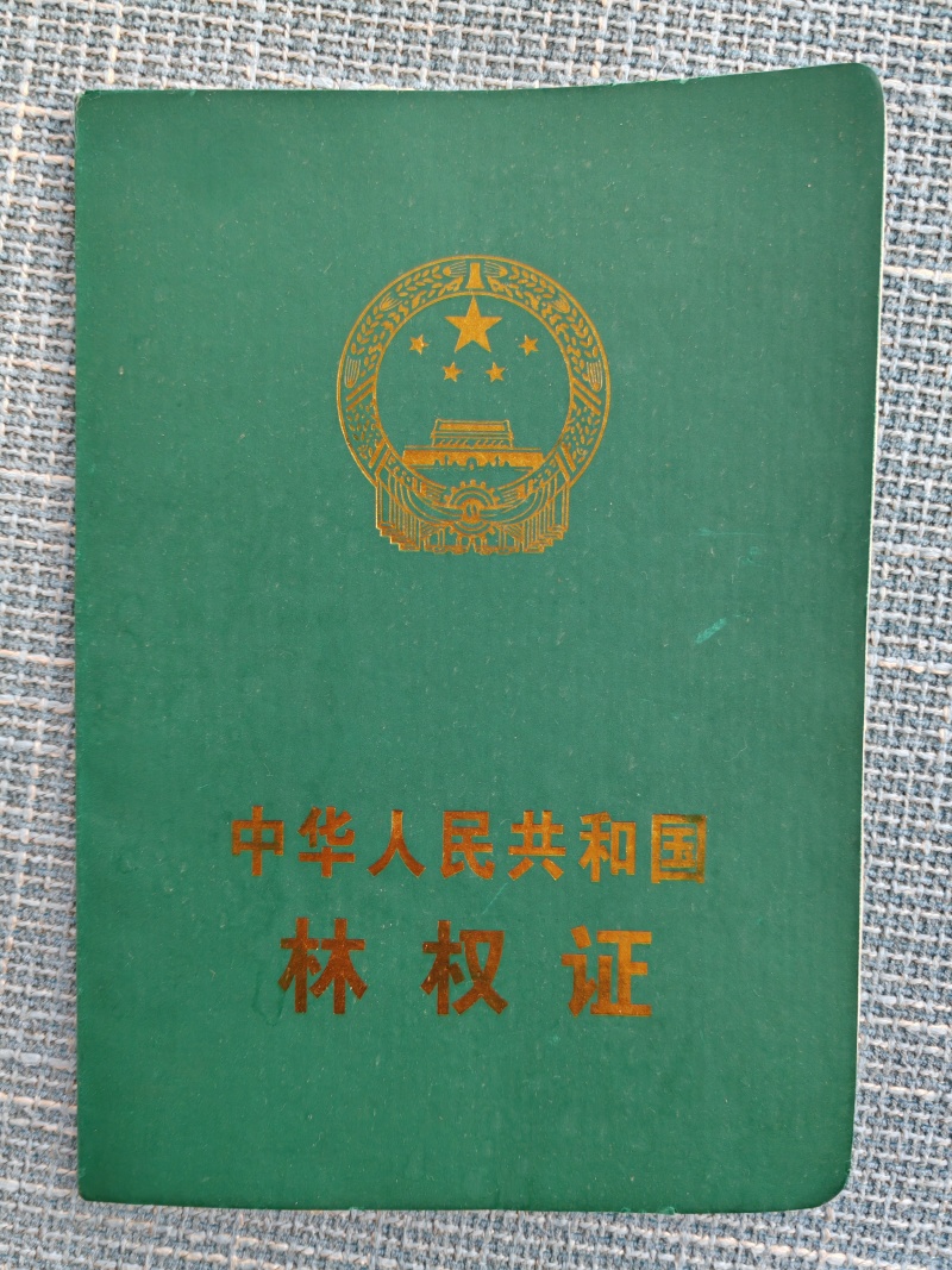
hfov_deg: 51.3
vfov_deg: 65.3
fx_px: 990
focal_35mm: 27
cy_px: 635
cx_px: 476
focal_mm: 6.12
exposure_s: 1/100
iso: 250
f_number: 1.9
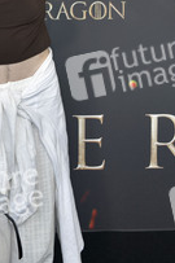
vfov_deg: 27.0
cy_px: 5
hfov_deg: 18.8
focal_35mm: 71
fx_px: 519
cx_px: 14
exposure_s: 1/250
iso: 400
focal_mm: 36
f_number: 6.3
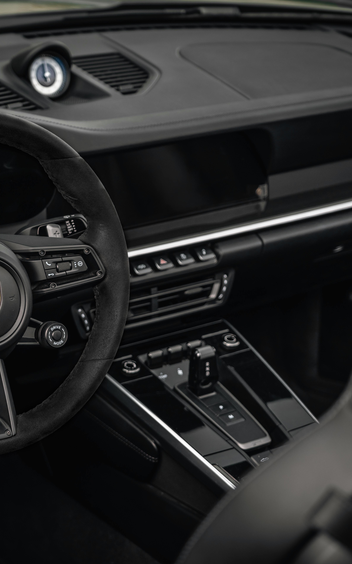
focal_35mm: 108
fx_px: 1658
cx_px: 115
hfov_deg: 12.1
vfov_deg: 19.3
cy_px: 280
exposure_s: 1/400
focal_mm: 70
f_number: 4
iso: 320
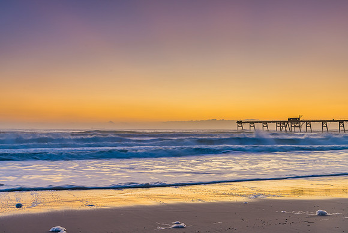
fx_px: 442
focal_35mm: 46
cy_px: 116
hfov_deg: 43.0
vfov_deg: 29.4
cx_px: 174
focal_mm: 44
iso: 80
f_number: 9
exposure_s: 1/1.67
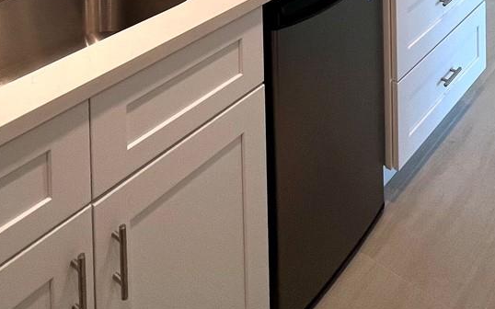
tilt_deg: -0.5
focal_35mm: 41
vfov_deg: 21.3
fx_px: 553
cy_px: -240
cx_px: 273
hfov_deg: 48.1
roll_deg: +1.5
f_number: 1.8
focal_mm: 1.57
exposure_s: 1/120
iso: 100
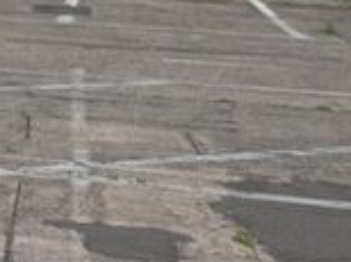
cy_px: -113
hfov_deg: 12.2
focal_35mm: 125
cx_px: -522
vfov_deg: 11.4
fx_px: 1266
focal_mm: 5.43
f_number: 1.89
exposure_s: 1/5076
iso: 42
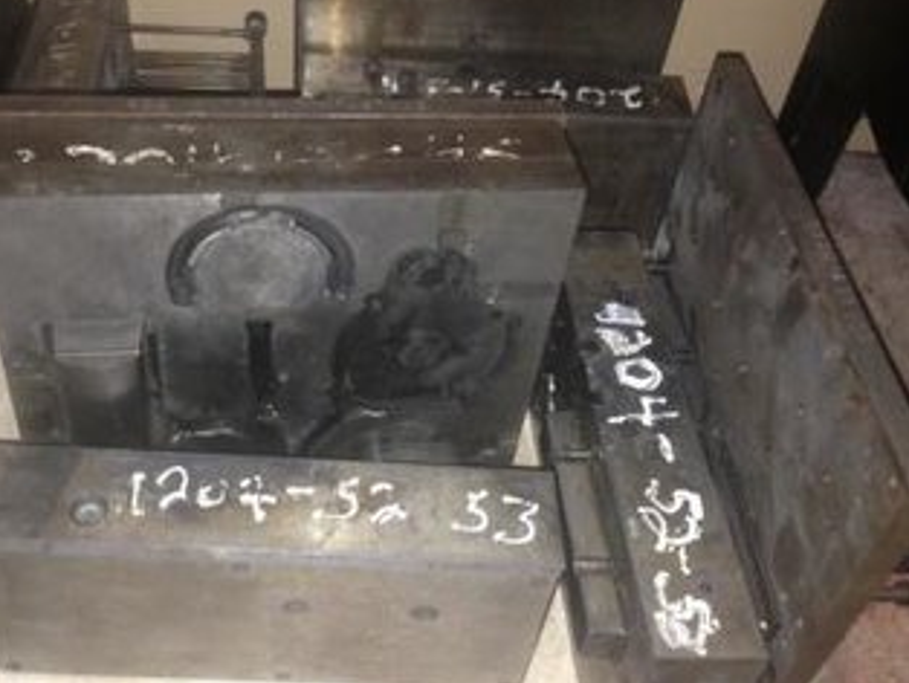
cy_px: 275
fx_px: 1104
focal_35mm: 42
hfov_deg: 44.6
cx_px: 382
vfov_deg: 34.3
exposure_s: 1/16
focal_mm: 4.12
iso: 160
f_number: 2.4
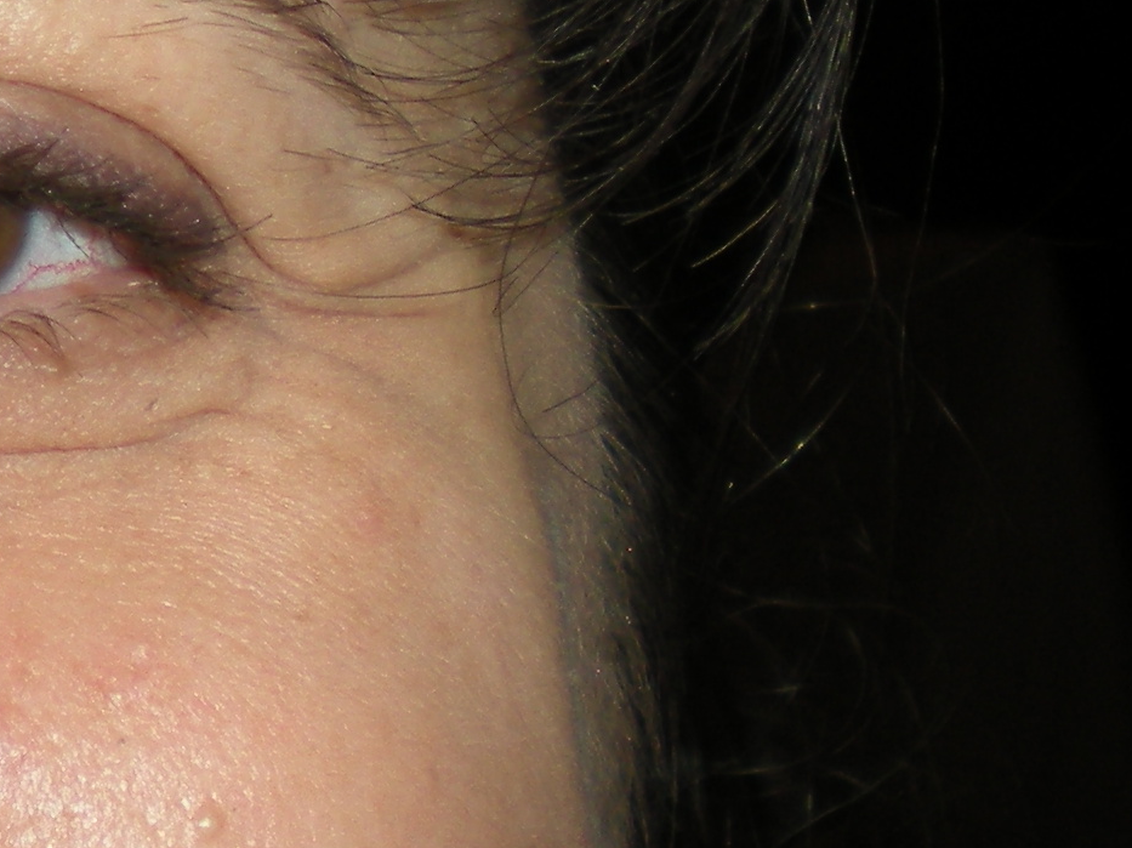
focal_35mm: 133
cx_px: -55
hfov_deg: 14.5
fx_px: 4348
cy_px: -209
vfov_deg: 10.9
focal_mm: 6.3
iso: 64
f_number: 3.1
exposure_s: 1/60
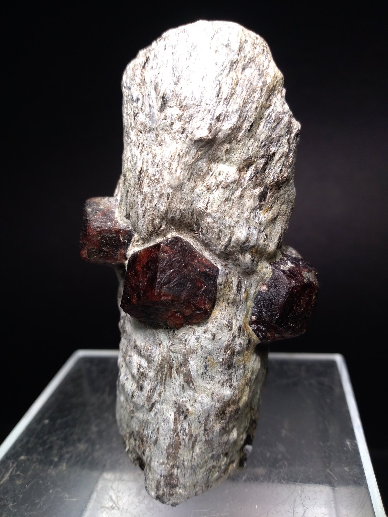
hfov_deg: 53.1
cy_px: 258
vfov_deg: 67.3
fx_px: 389
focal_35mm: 26
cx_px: 194
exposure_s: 1/120
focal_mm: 3.54
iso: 128
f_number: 2
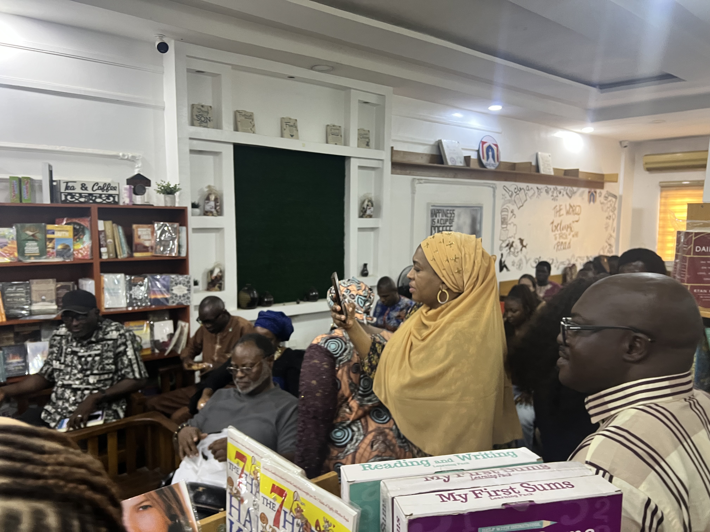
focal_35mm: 26
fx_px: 533
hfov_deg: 67.3
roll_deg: -1.1
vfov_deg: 53.1
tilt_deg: -5.7
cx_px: 355
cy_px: 266
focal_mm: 5.7
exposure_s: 1/50
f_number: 1.5
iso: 250
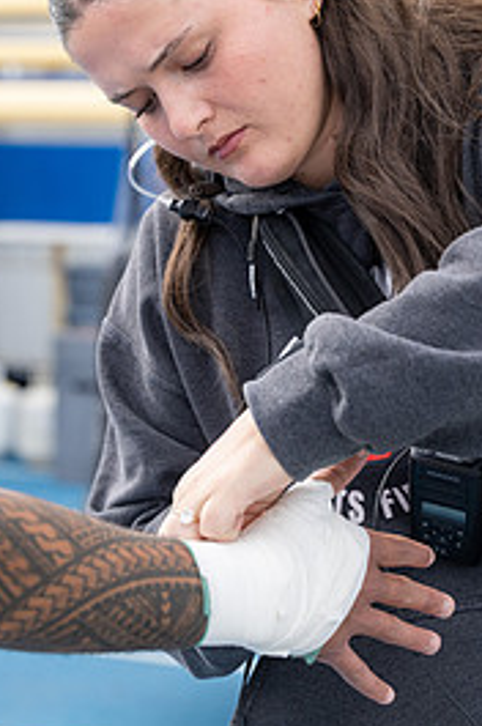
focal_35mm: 119
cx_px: 370
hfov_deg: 11.5
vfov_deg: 17.2
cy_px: 241
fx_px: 2396
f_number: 4
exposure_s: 1/640
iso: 250
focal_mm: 70
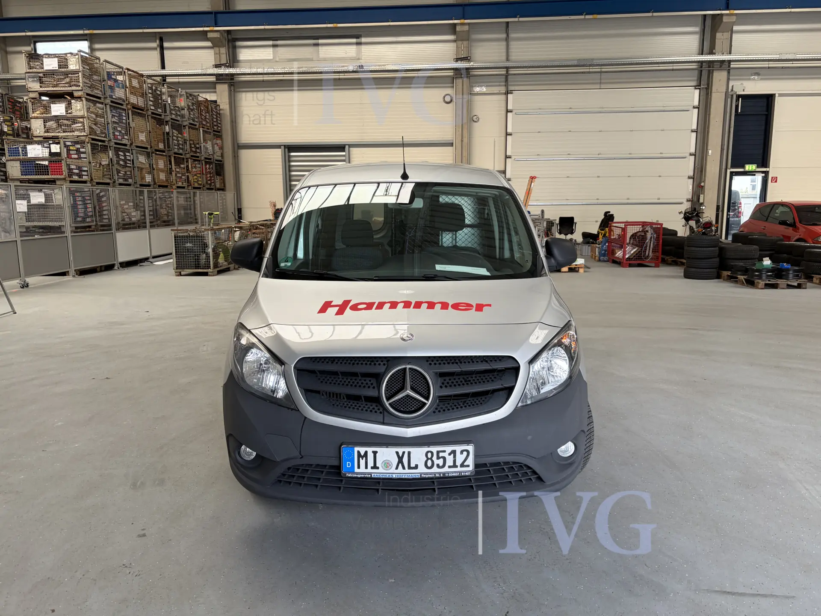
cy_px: 308
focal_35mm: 26
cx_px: 410
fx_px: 617
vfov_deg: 53.1
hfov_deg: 67.3
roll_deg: -0.8
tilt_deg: -6.7
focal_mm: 5.96
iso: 40
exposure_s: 1/122
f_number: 1.6
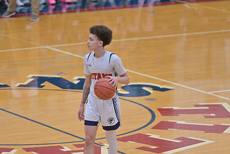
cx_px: 99
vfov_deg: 4.9
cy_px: 90
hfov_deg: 7.4
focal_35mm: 278
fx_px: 1776
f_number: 4
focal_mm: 200
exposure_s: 1/800
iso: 3200
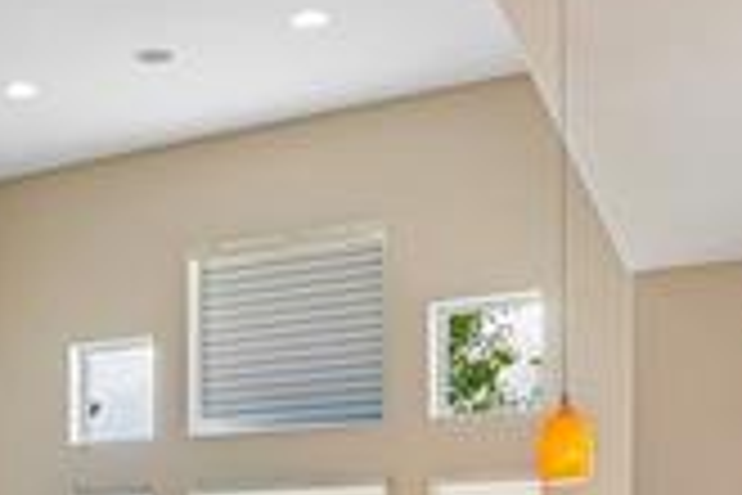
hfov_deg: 30.3
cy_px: 608
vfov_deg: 19.9
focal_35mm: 64
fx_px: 1318
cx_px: 94
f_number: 8
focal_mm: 11
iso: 400
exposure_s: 1/30
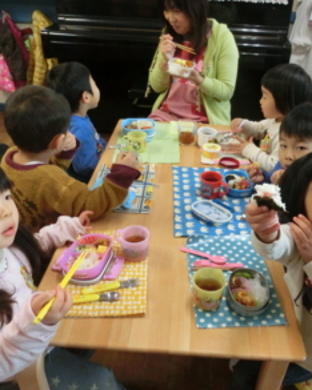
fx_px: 370
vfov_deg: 55.7
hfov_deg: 45.5
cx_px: 185
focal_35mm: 32
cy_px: 196
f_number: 3
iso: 640
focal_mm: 4.24
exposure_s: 1/125
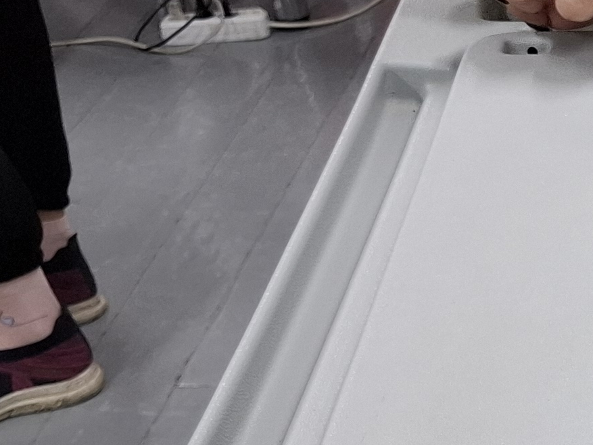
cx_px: 1019
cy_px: 333
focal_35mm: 107
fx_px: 1833
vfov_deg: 13.8
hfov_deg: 16.0
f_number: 1.8
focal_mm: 5.54
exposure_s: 1/50
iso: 200
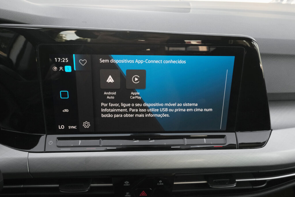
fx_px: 238
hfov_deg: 63.7
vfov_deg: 45.0
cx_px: 148
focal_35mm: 29
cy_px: 98
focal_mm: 19.2
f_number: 9
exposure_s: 1/180
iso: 2000
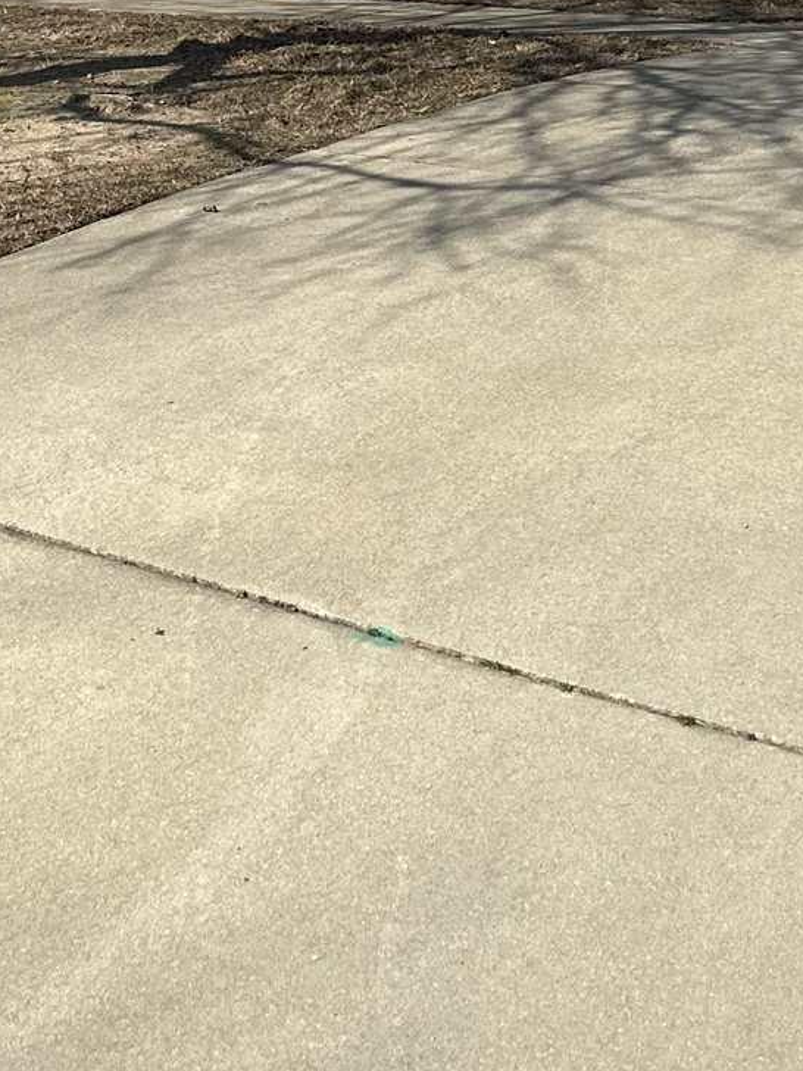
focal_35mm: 76
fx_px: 2351
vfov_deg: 23.4
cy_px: -222
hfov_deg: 19.3
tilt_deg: +1.2
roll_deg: -2.4
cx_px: 244
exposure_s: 1/4762
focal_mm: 6.86
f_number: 1.78
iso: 80
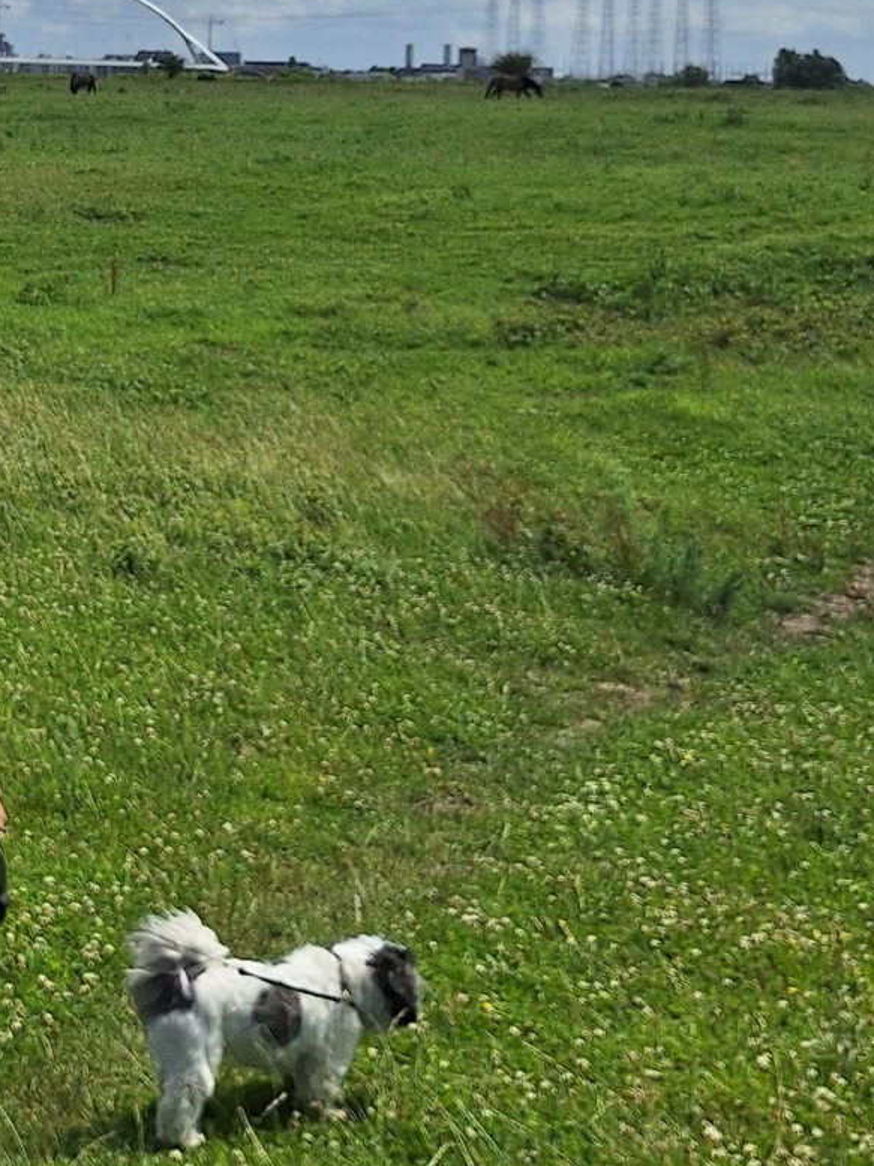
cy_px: 112
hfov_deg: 20.5
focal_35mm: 69
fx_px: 2324
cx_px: -37
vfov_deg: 27.2
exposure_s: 1/6849
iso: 40
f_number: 1.8
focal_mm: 5.54
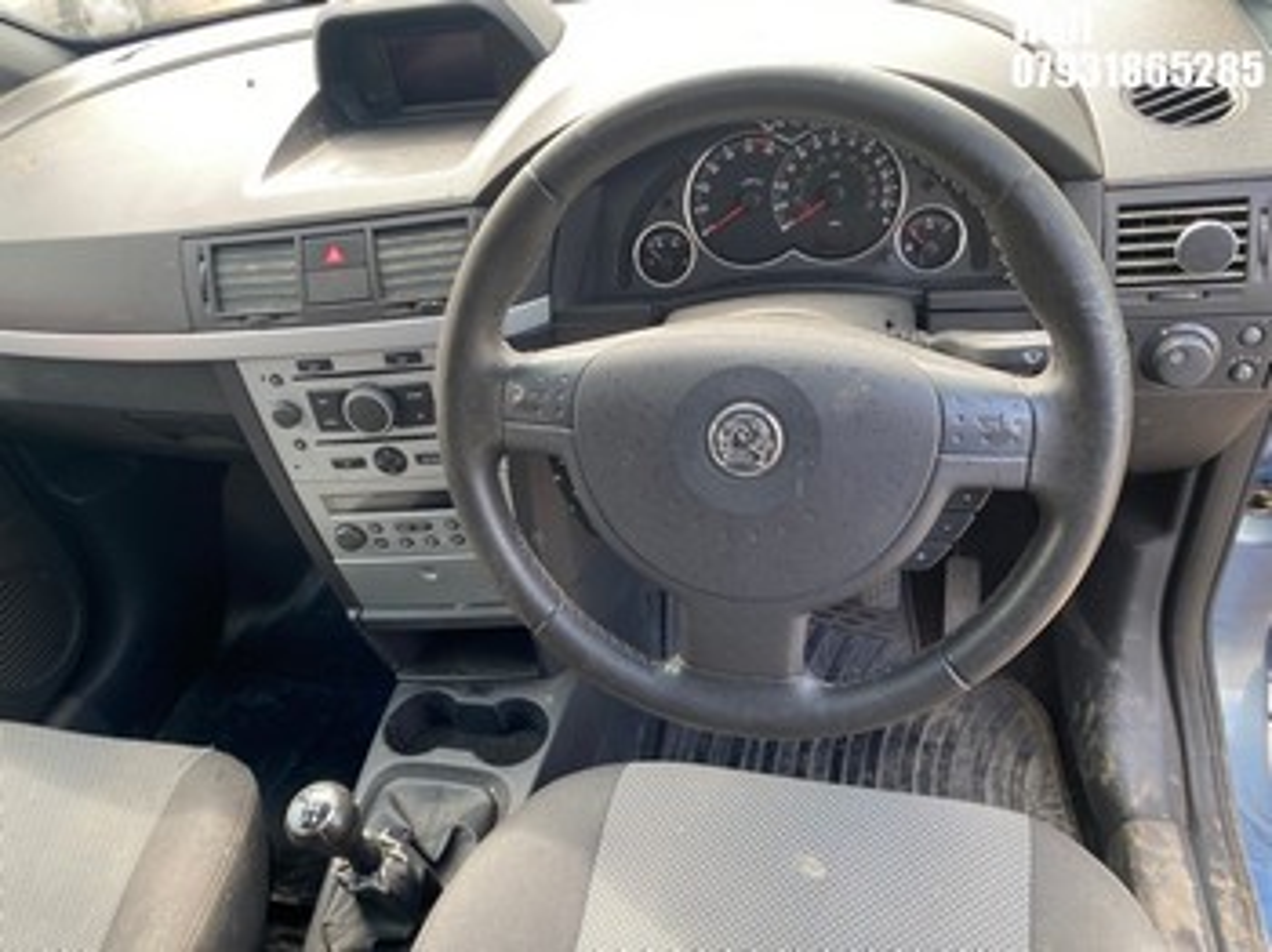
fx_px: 955
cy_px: 476
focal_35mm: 26
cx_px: 636
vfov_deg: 53.0
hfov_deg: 67.3
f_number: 1.8
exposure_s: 1/122
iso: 50
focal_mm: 4.25
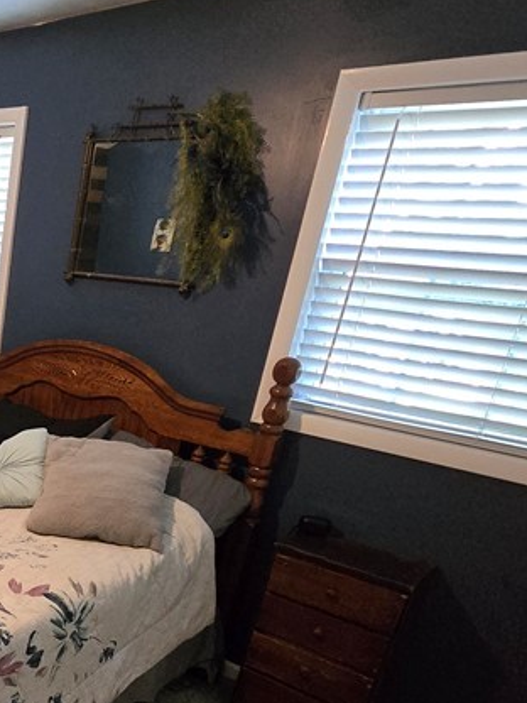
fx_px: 650
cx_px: -145
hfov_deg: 33.4
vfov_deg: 55.0
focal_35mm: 32
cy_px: 499
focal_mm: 2.2
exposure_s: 1/60
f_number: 2.2
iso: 1250
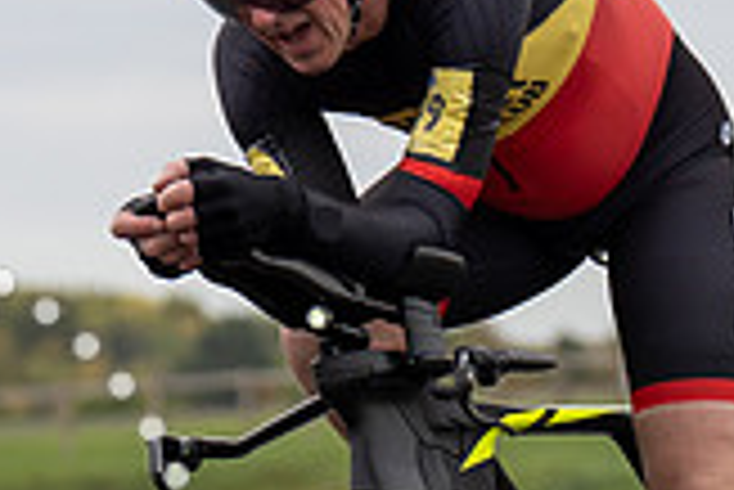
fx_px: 13285
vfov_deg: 2.1
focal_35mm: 651
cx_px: 429
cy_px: 618
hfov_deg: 3.2
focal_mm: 100
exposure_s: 1/800
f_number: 4
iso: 160
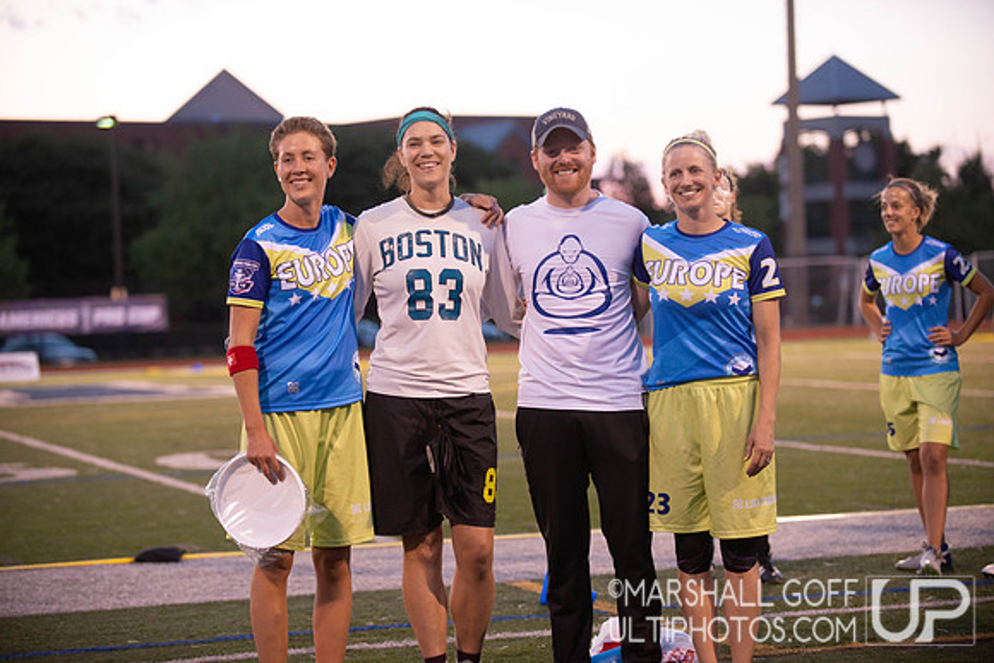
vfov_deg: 13.4
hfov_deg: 20.0
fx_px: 2817
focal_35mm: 102
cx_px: 497
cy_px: 332
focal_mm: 102
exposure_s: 1/200
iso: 3200
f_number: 2.8
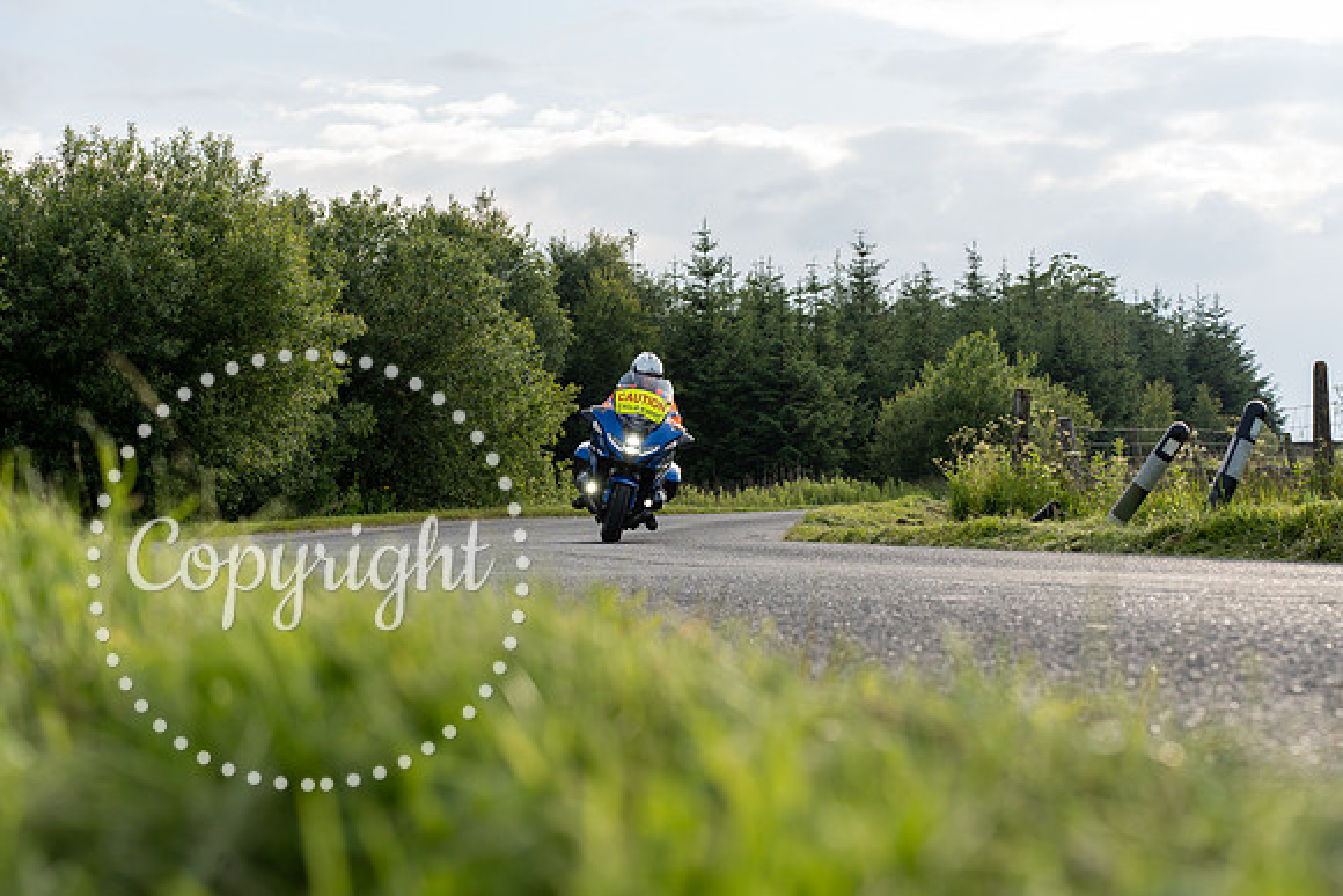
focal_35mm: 70
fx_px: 2612
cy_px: 448
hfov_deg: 28.8
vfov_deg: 19.5
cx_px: 672
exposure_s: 1/400
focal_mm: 70
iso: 200
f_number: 5.6
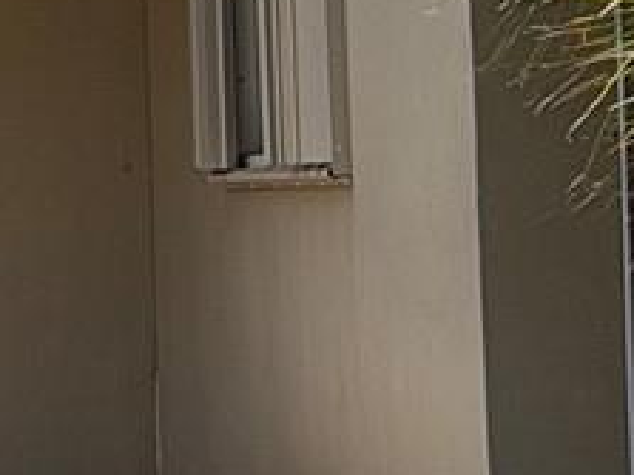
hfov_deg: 5.3
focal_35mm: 345
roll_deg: +1.0
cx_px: -1569
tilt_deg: +1.8
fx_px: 6315
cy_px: 71
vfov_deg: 4.3
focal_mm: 6.76
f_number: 1.78
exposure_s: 1/3534
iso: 80
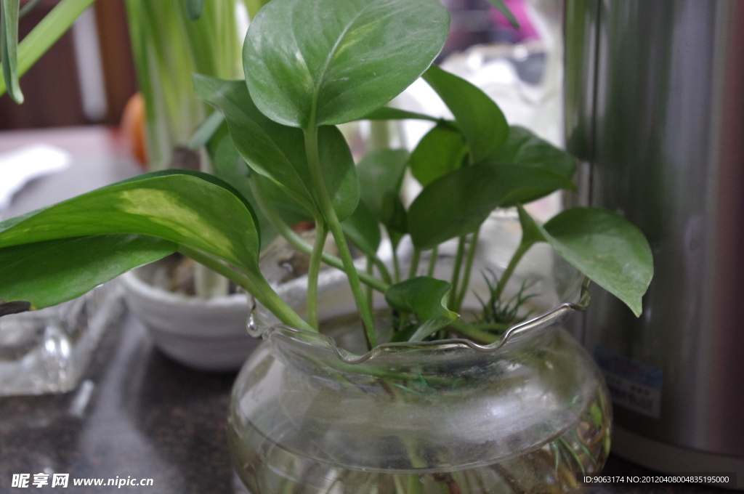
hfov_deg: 35.1
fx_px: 1176
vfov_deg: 23.7
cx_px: 372
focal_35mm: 57
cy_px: 247
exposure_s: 1/4
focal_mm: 37.5
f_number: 5.6
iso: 1600
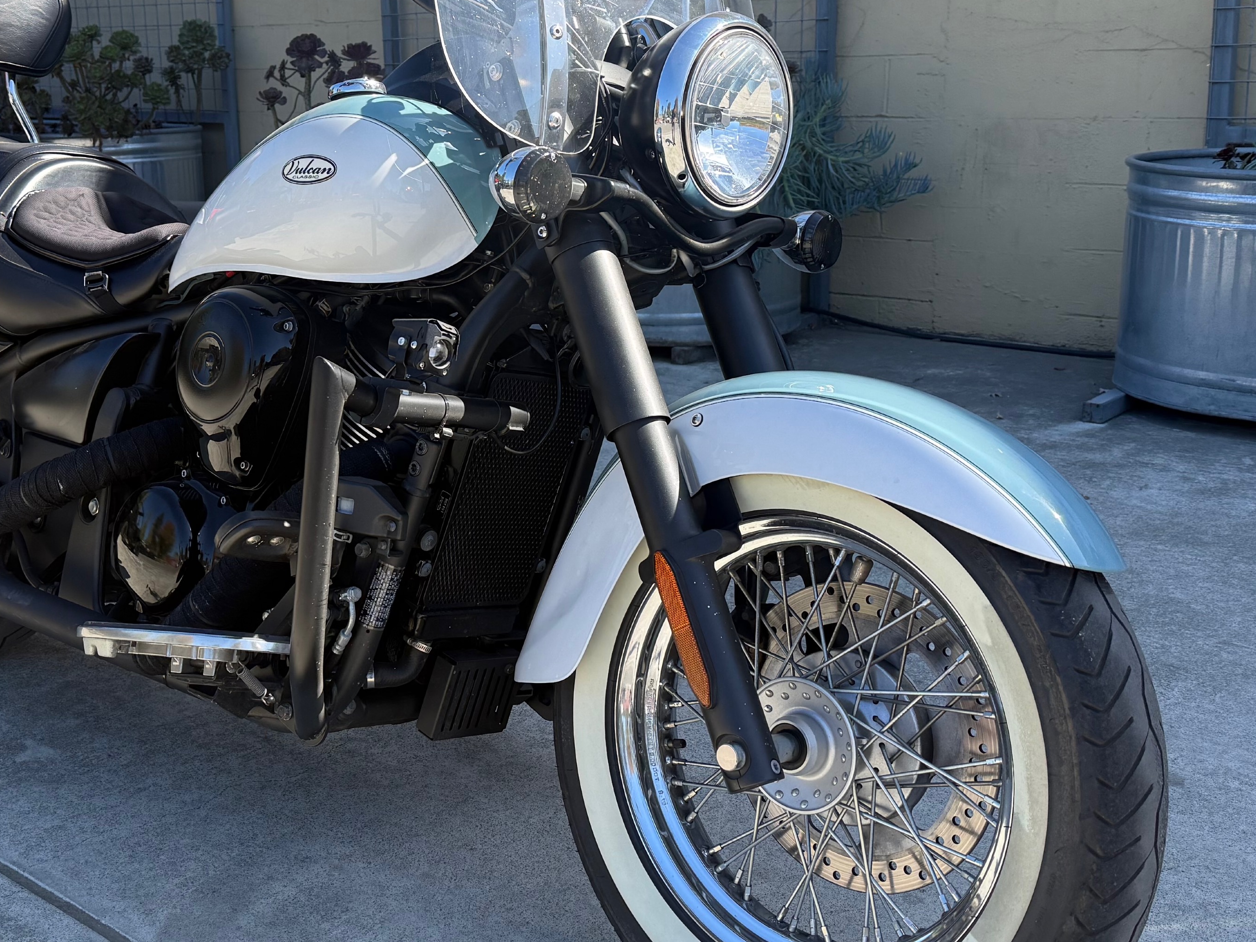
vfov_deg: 34.2
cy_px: 358
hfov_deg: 44.4
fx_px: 1524
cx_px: 455
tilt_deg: -10.4
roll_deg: +0.7
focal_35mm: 42
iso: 100
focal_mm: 6.76
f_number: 1.78
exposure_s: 1/1618
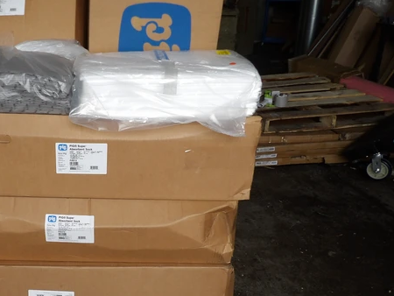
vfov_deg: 35.9
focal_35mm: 40
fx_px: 456
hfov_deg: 44.3
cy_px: 168
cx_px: 74
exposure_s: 1/79
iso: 100
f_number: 3.2
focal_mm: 4.3
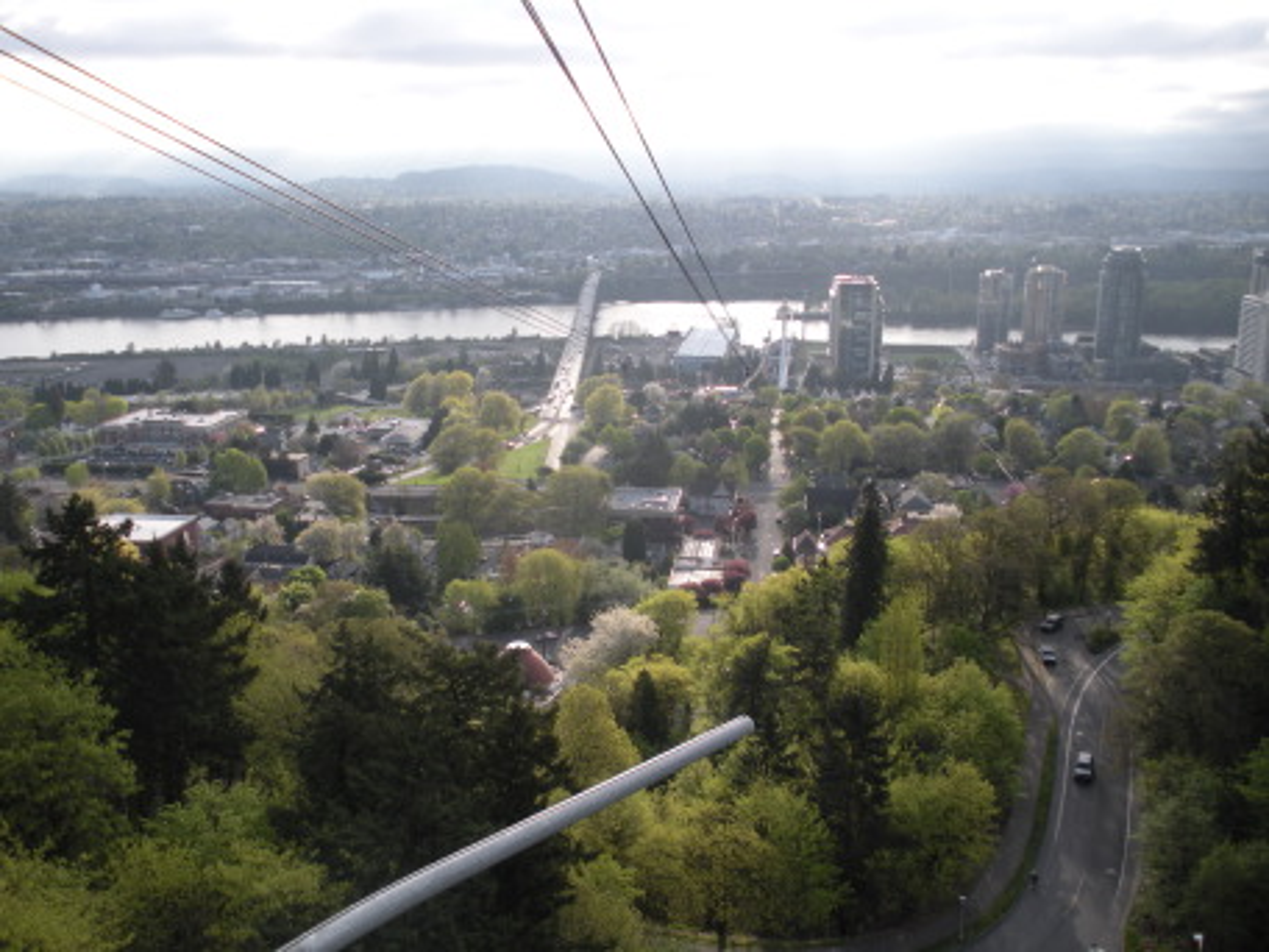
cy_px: 476
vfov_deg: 39.7
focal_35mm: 36
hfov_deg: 51.4
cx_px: 634
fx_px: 1320
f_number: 3.5
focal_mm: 6.3
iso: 64
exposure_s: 1/215
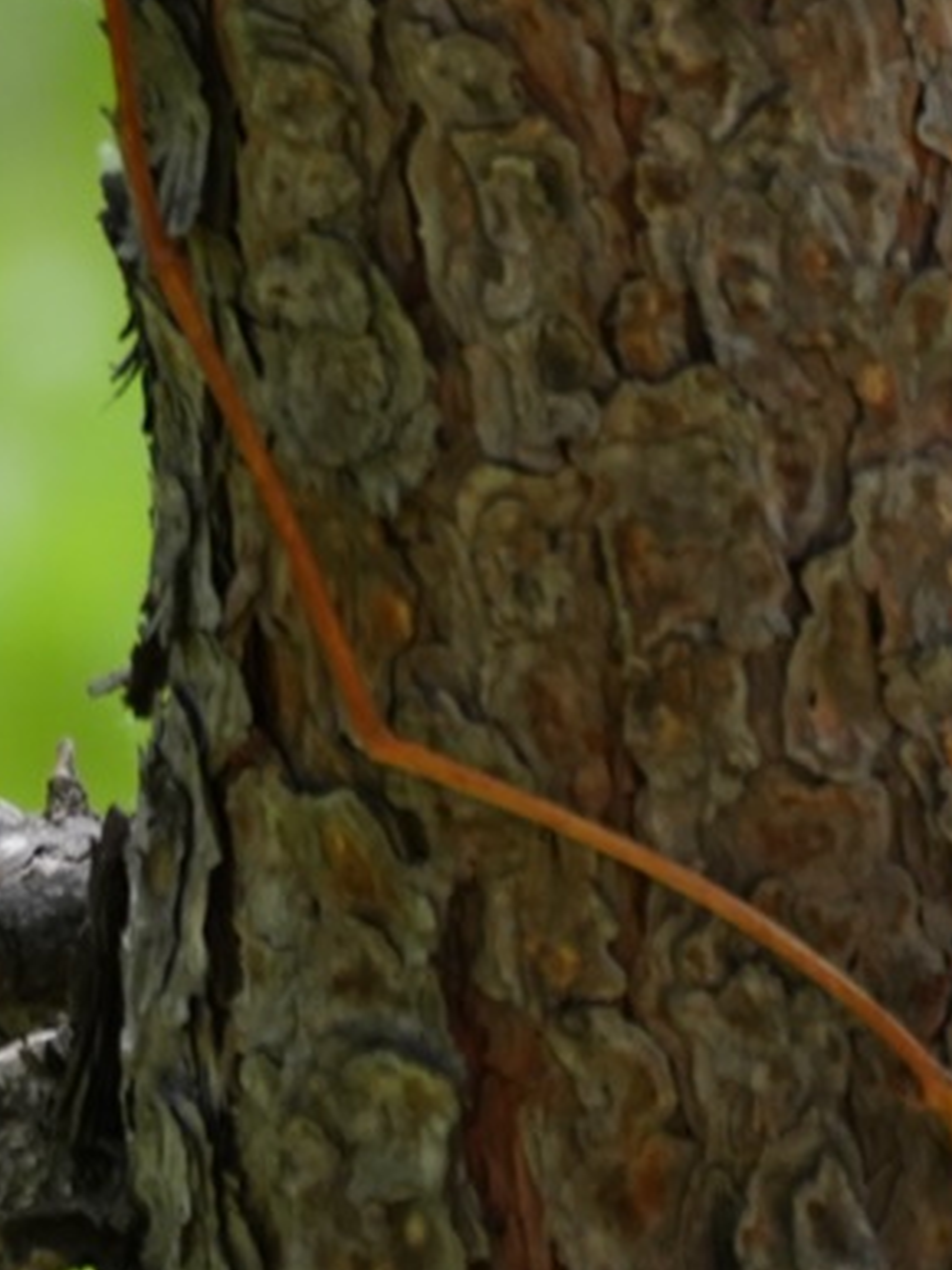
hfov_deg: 1.2
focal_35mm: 1240
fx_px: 45495
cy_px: 203
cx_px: -995
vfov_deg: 1.6
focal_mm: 208
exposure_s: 1/400
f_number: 5.6
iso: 500
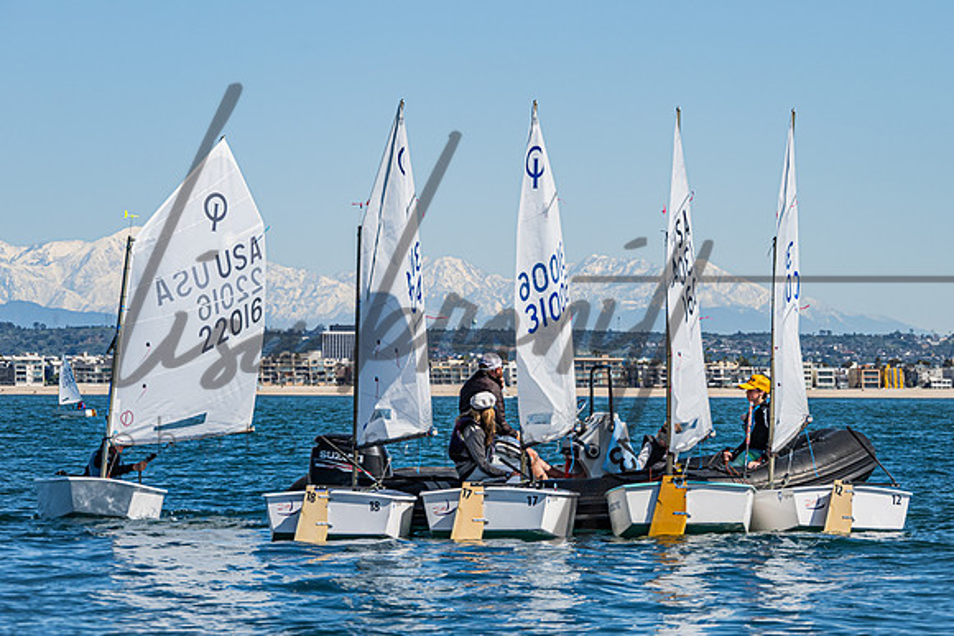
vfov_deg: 6.9
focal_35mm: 200
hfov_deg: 10.3
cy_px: 277
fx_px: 5304
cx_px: 502
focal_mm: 150
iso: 320
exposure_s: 1/1600
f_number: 7.1
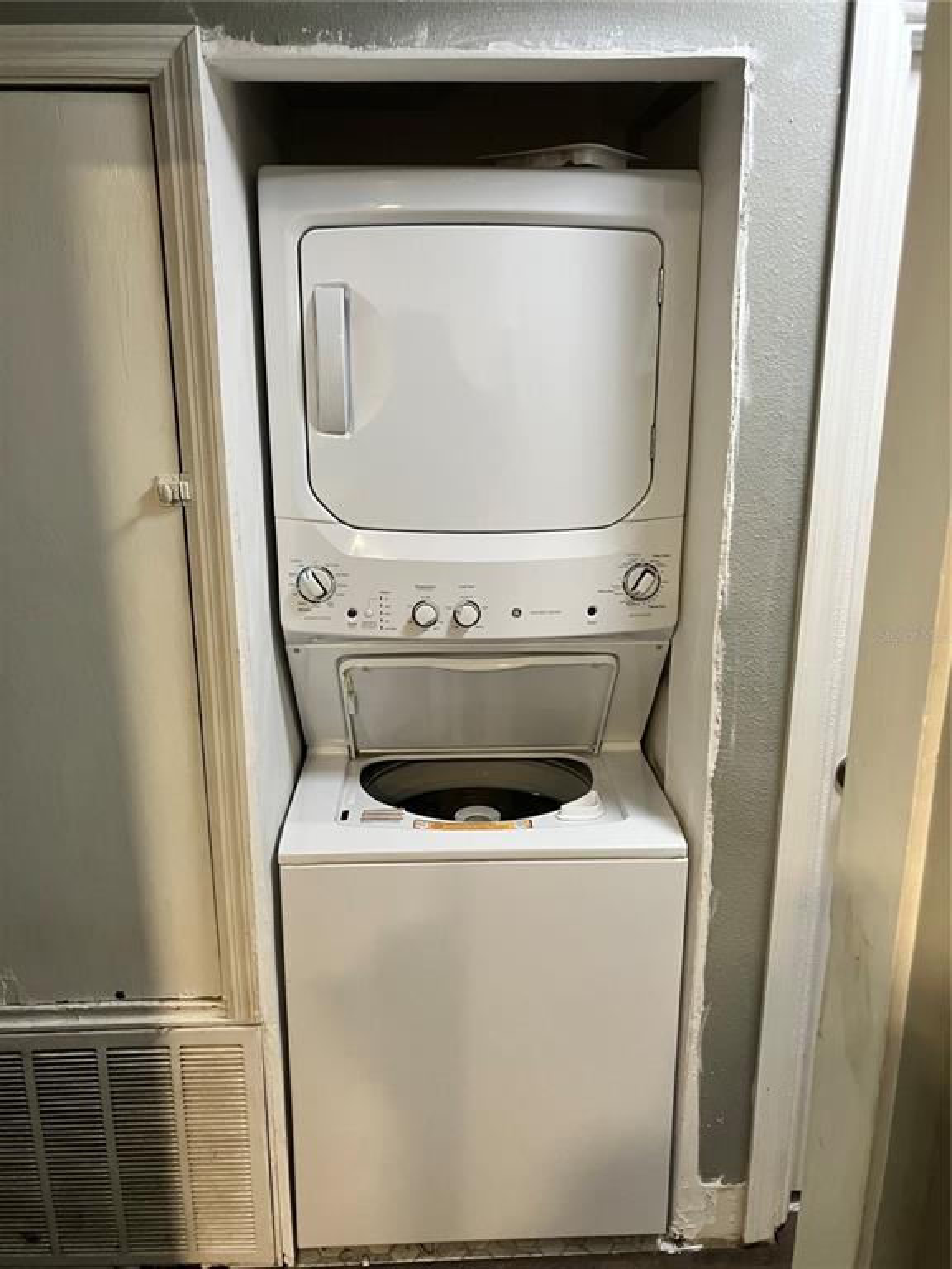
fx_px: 1027
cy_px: 634
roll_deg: -0.4
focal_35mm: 28
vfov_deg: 63.4
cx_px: 476
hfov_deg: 49.7
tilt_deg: -15.6
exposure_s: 1/60
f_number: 1.8
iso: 250
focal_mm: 3.99
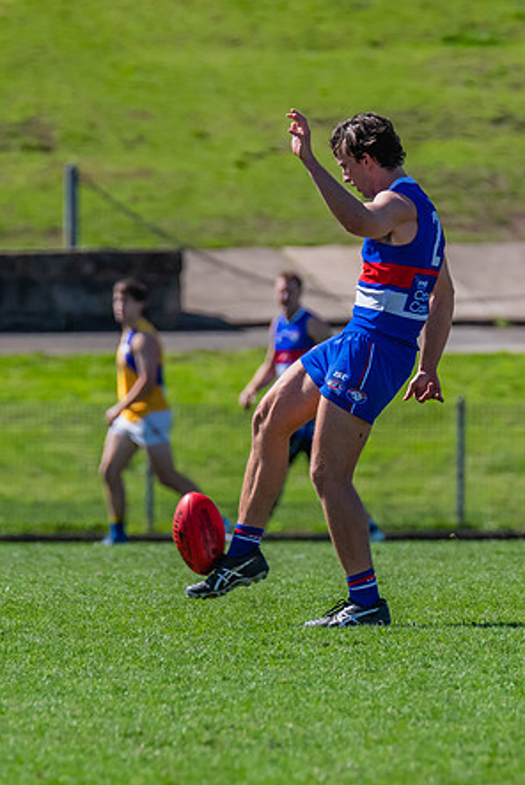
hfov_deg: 1.5
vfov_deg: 2.2
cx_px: 335
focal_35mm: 920
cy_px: 382
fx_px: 20092
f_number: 6.3
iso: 800
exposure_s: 1/2000
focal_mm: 420
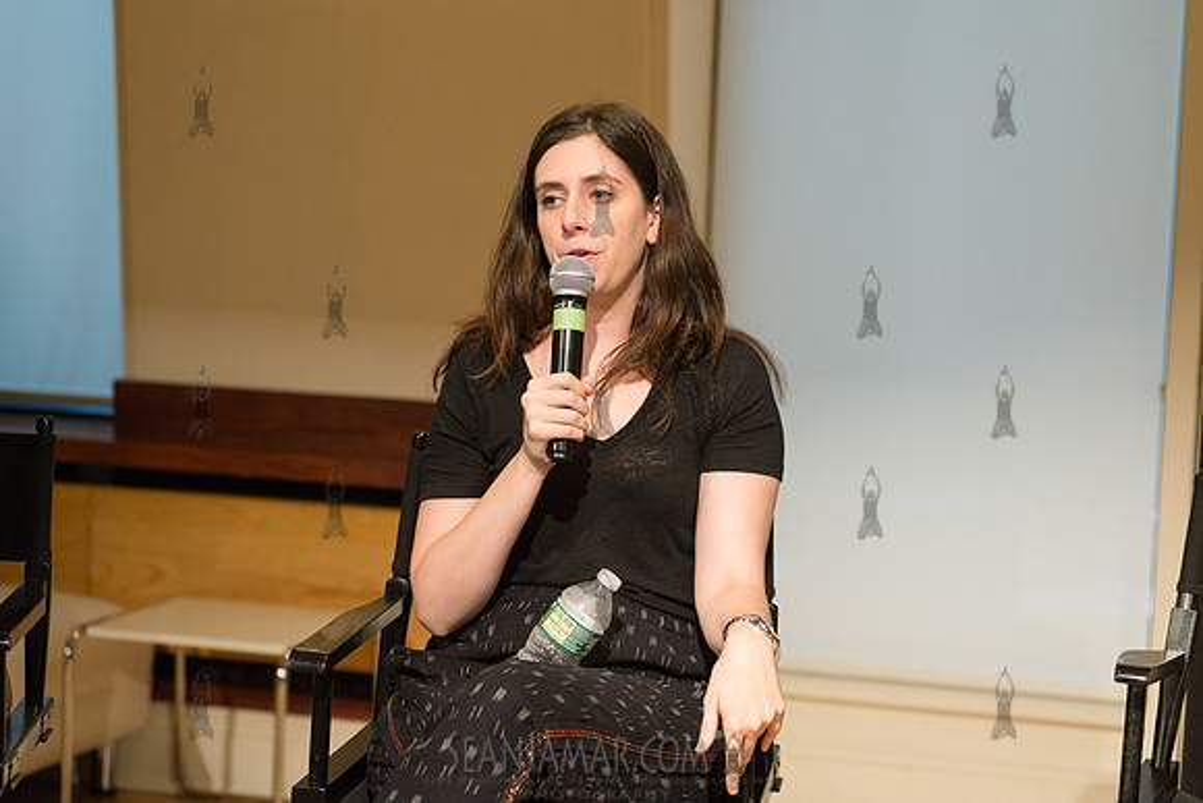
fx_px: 2674
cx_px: 602
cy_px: 402
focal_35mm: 80
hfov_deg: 25.4
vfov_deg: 17.1
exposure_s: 1/250
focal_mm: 80
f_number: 4
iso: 2500
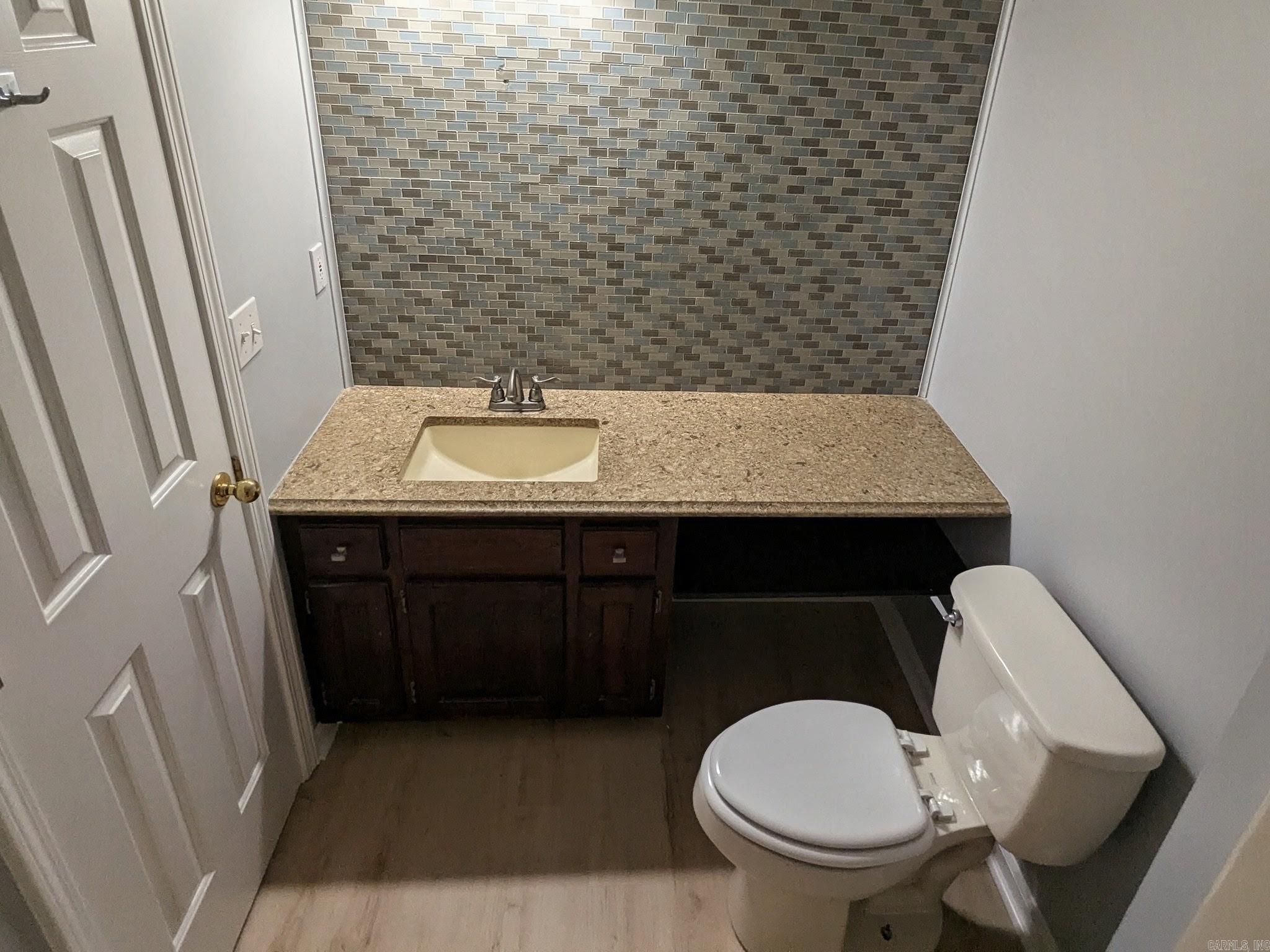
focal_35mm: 16
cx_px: 635
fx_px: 587
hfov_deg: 94.5
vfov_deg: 78.1
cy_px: 476
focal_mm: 2.35
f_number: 2.2
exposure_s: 1/120
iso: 79
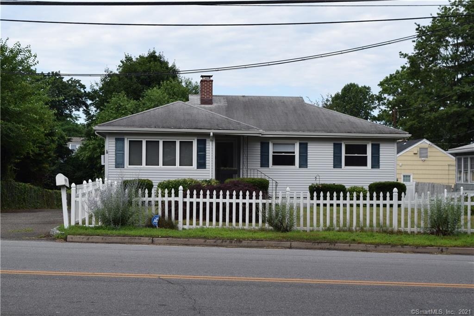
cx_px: 237
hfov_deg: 33.4
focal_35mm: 60
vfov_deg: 22.6
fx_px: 790
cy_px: 158
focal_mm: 40
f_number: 9
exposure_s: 1/320
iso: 200
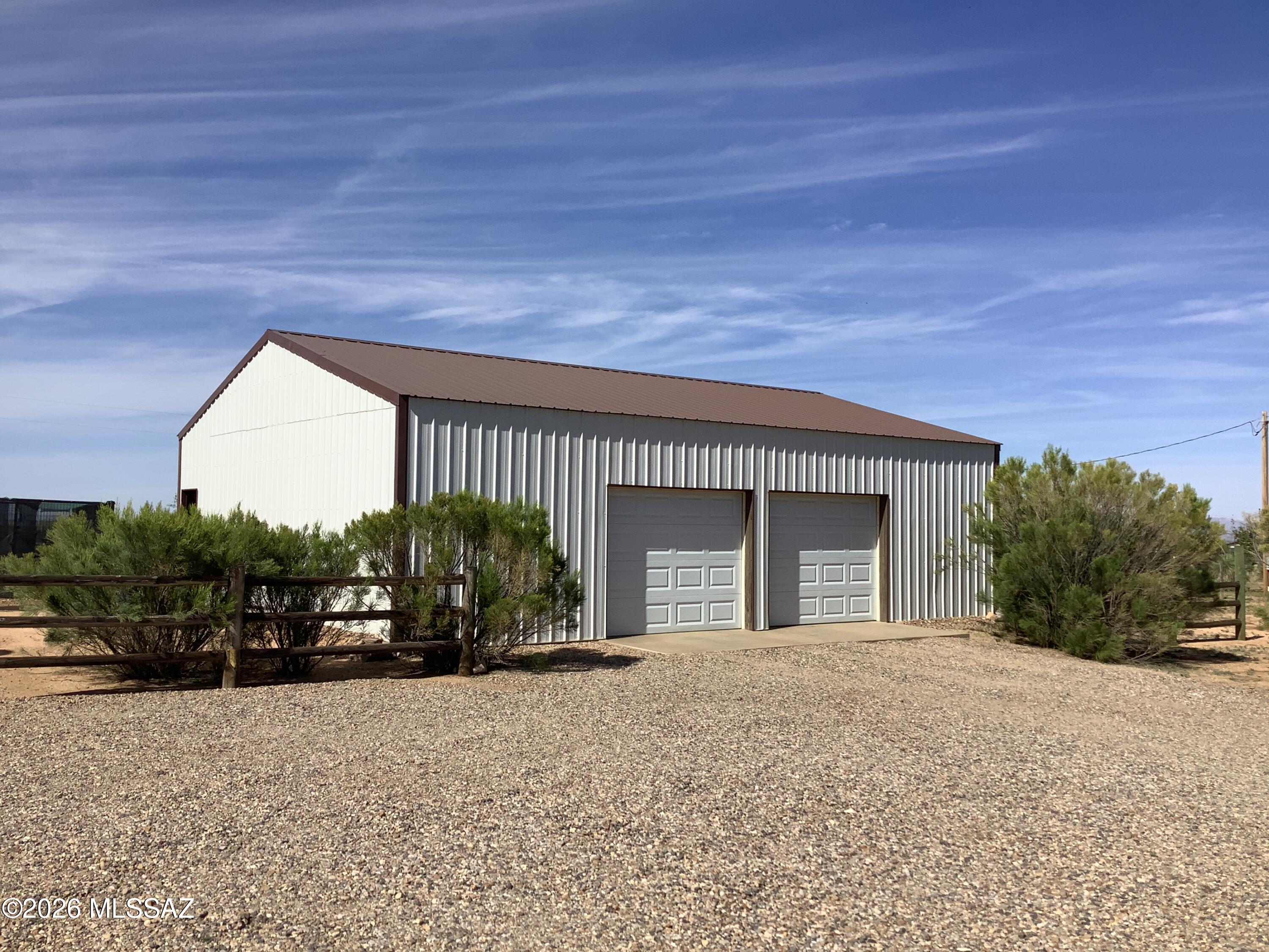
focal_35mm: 31
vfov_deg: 45.4
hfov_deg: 58.4
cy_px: 476
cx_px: 634
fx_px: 1136
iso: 25
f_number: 2.4
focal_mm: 3.3
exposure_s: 1/2262
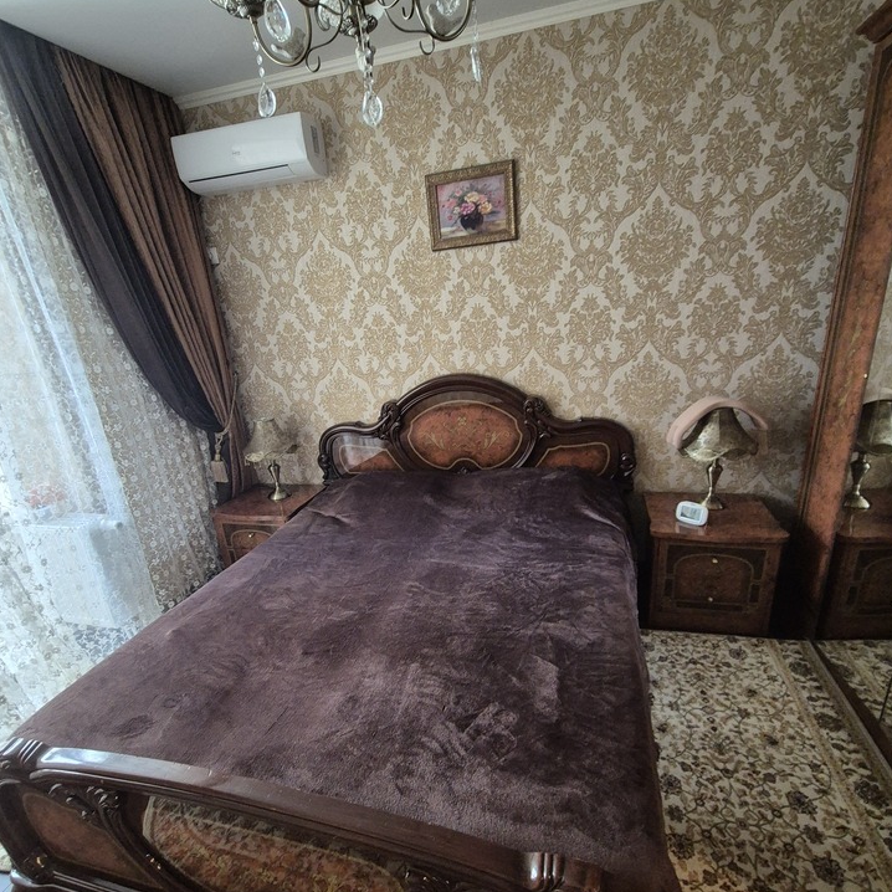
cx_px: 441
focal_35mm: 16
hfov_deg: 87.4
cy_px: 494
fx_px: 466
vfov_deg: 87.1
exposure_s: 1/50
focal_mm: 2.2
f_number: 2.2
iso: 1000
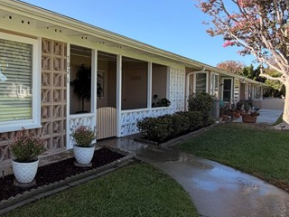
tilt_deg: -0.6
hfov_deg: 56.1
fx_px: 234
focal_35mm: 28
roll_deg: -0.7
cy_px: 99
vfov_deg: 49.7
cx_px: 37
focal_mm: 2.22
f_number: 2.2
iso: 40
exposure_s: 1/644
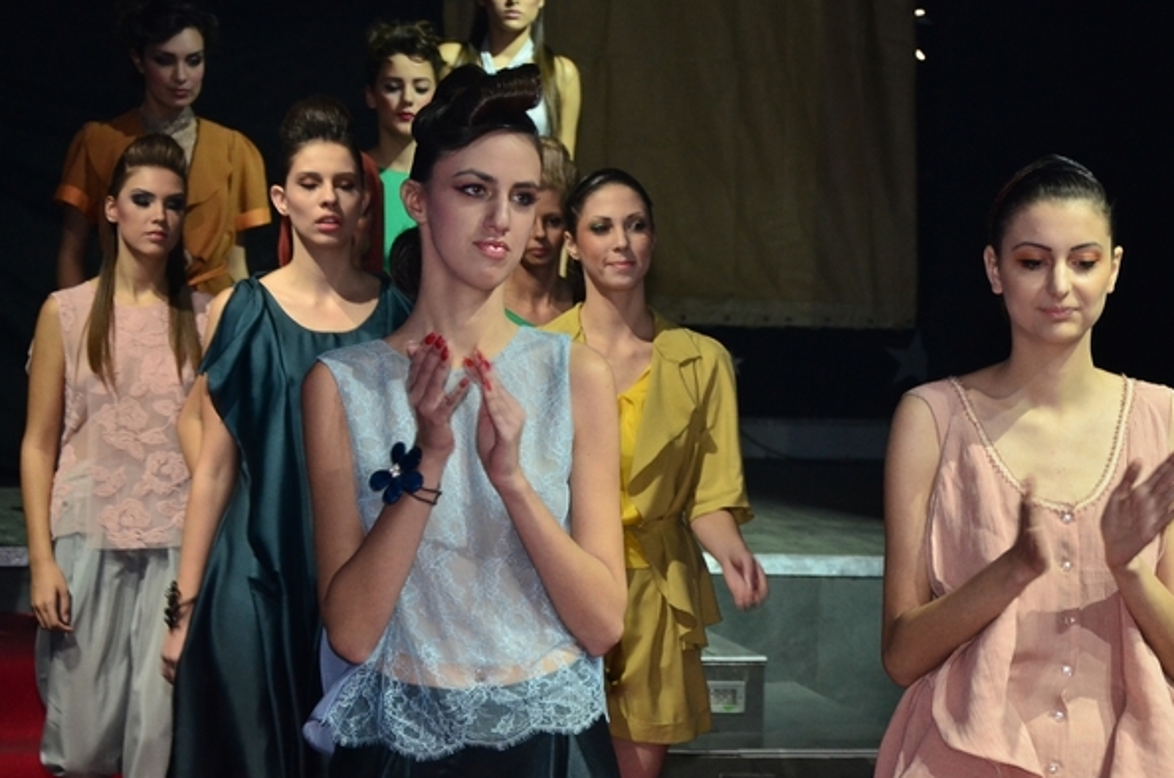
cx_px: 666
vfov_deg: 9.8
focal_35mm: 139
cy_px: 414
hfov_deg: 14.8
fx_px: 4524
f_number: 5.3
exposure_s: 1/125
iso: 800
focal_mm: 70
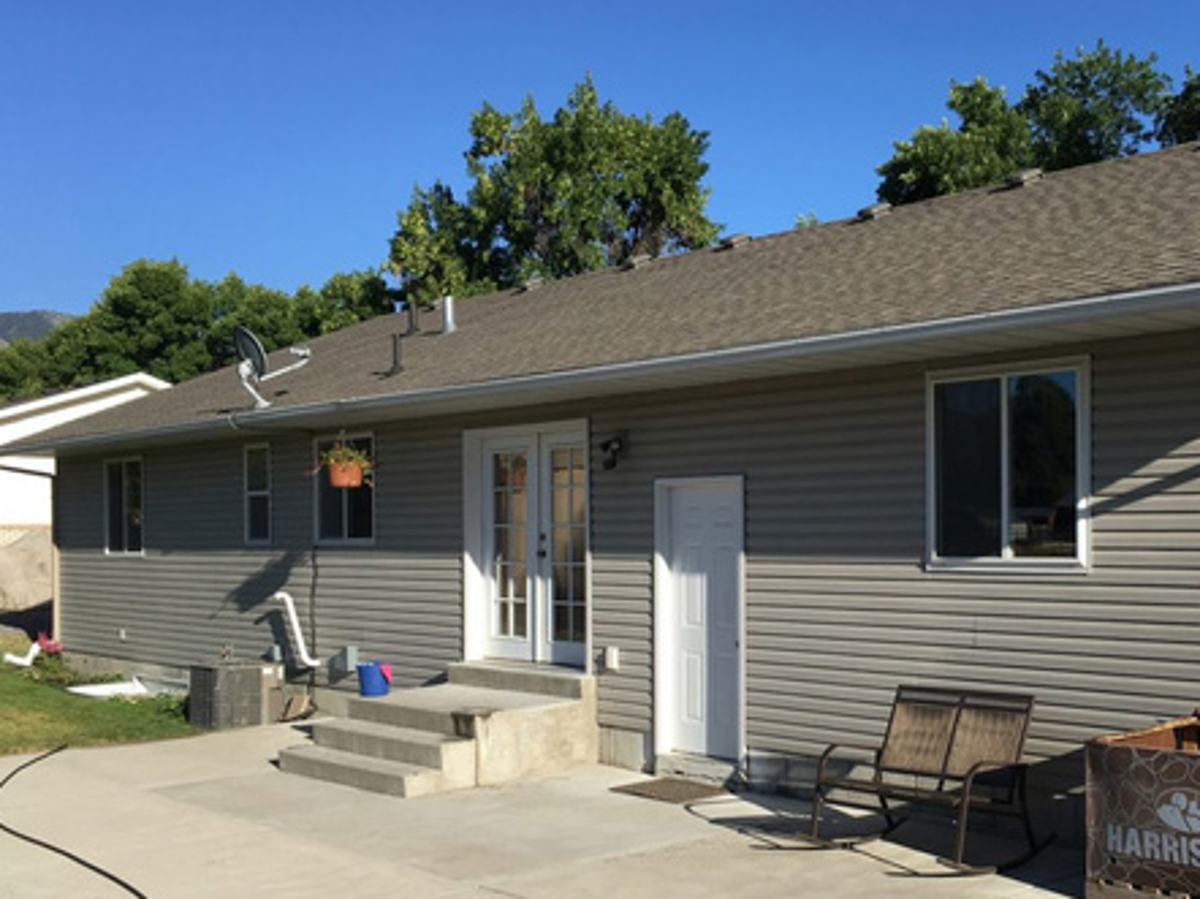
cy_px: 581
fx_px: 1455
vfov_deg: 34.1
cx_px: 863
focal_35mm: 42
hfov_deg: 43.7
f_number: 2.2
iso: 25
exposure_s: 1/1326
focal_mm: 4.15
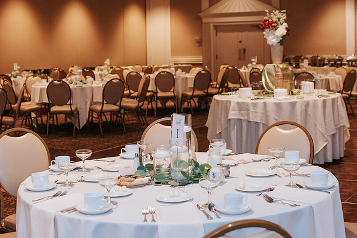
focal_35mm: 62
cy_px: 98
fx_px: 612
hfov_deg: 32.5
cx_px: 181
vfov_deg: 22.0
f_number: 3.2
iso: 800
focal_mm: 35
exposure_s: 1/200
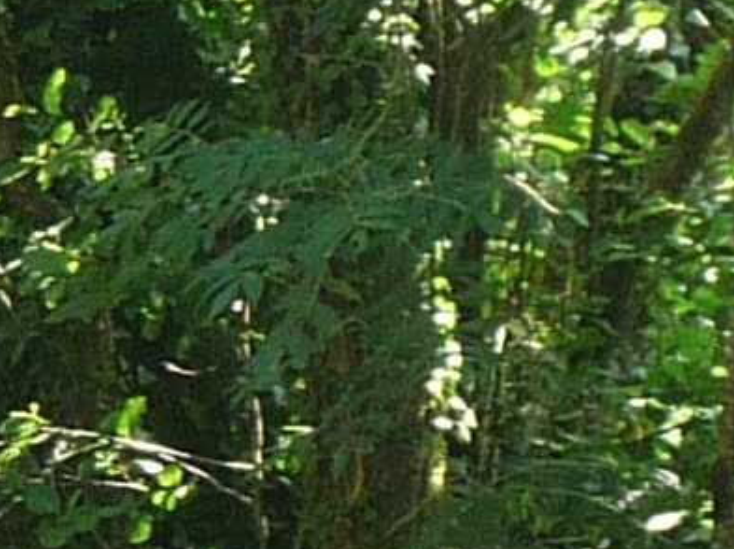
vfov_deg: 4.7
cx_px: -1115
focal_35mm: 313
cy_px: 665
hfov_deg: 6.0
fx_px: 6631
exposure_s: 1/30
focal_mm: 6
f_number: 3.7
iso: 100
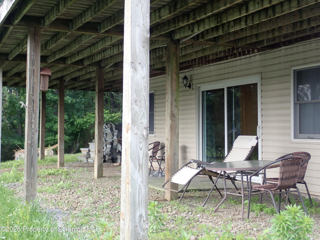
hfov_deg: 38.9
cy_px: 120
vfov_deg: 29.7
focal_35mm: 49
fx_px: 453
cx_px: 160
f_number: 3.2
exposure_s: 1/100
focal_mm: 8.99
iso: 125
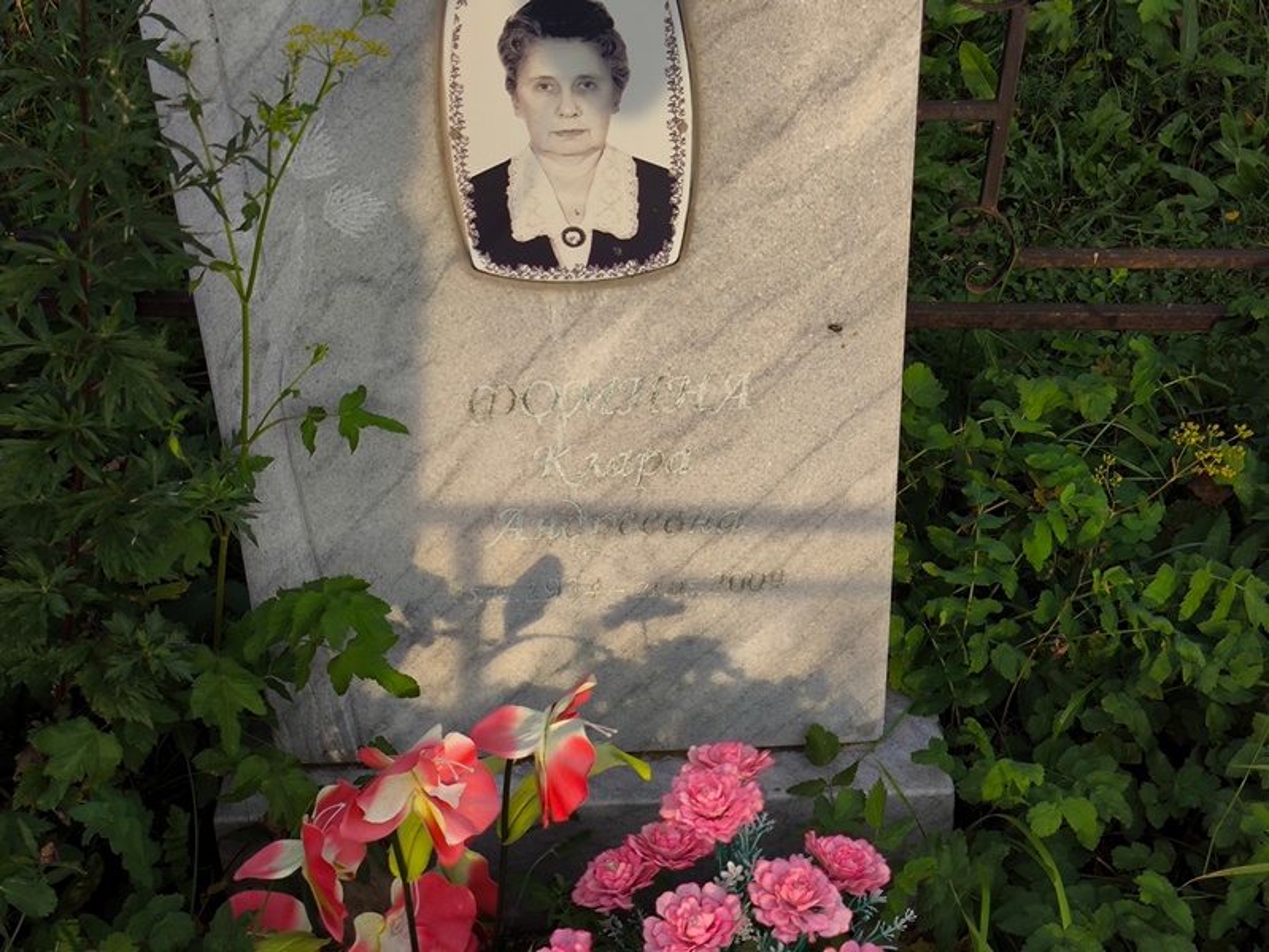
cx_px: 634
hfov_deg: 38.2
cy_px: 476
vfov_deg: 29.1
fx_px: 1834
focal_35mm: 50
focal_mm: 4.71
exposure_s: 1/877
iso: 50
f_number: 1.7
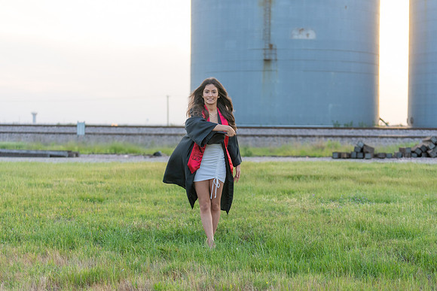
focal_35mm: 73
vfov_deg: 18.8
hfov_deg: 27.9
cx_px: 218
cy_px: 146
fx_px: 880
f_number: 2.8
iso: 800
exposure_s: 1/1000
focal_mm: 70
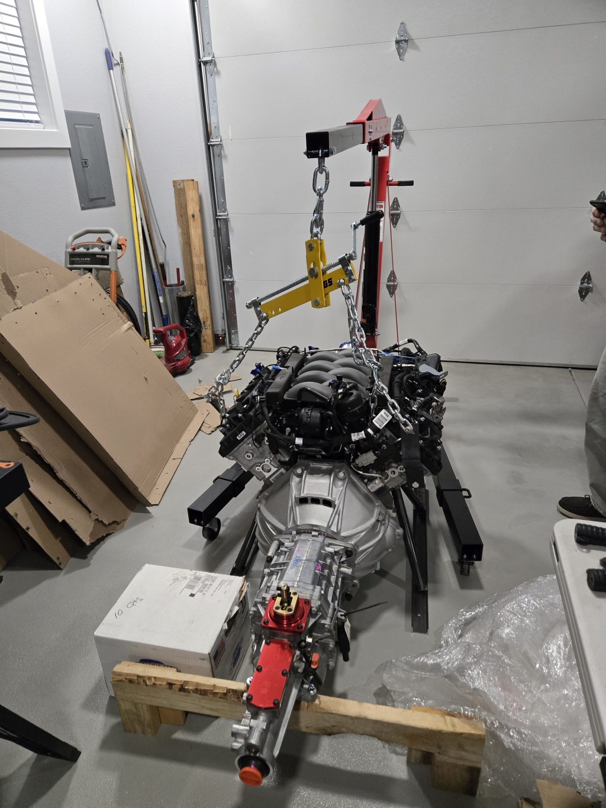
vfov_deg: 73.9
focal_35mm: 23
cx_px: 303
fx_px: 537
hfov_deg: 58.9
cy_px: 404
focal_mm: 5.4
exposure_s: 1/120
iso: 640
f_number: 1.8
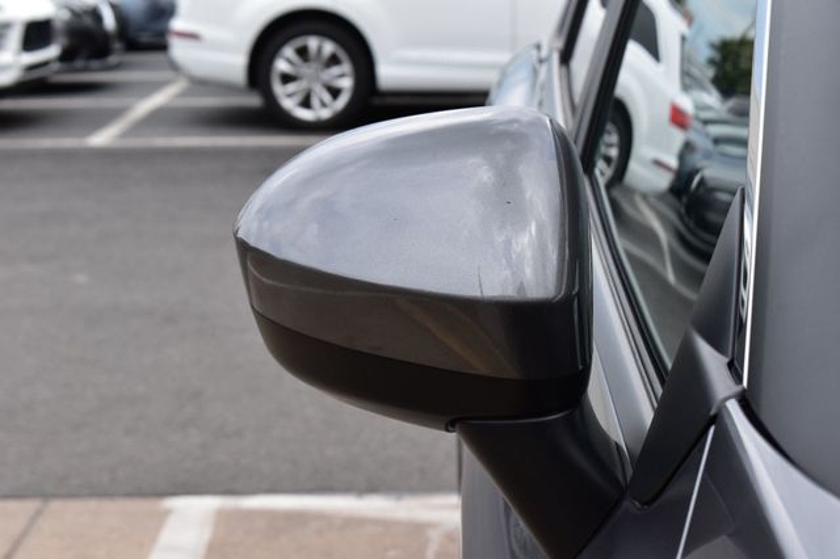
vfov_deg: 16.5
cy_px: 280
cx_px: 420
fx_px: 1924
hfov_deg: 24.6
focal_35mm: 82
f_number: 10
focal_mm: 55
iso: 400
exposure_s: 1/320
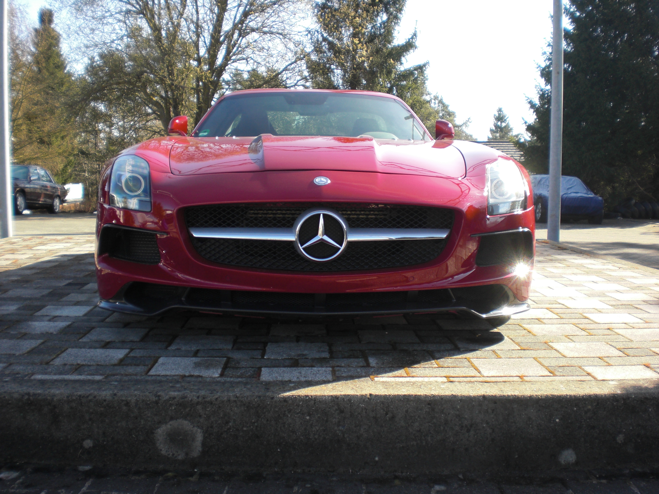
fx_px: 723
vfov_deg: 37.7
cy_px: 247
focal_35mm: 38
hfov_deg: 49.0
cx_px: 330
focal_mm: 6.3
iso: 64
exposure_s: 1/250
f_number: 3.1
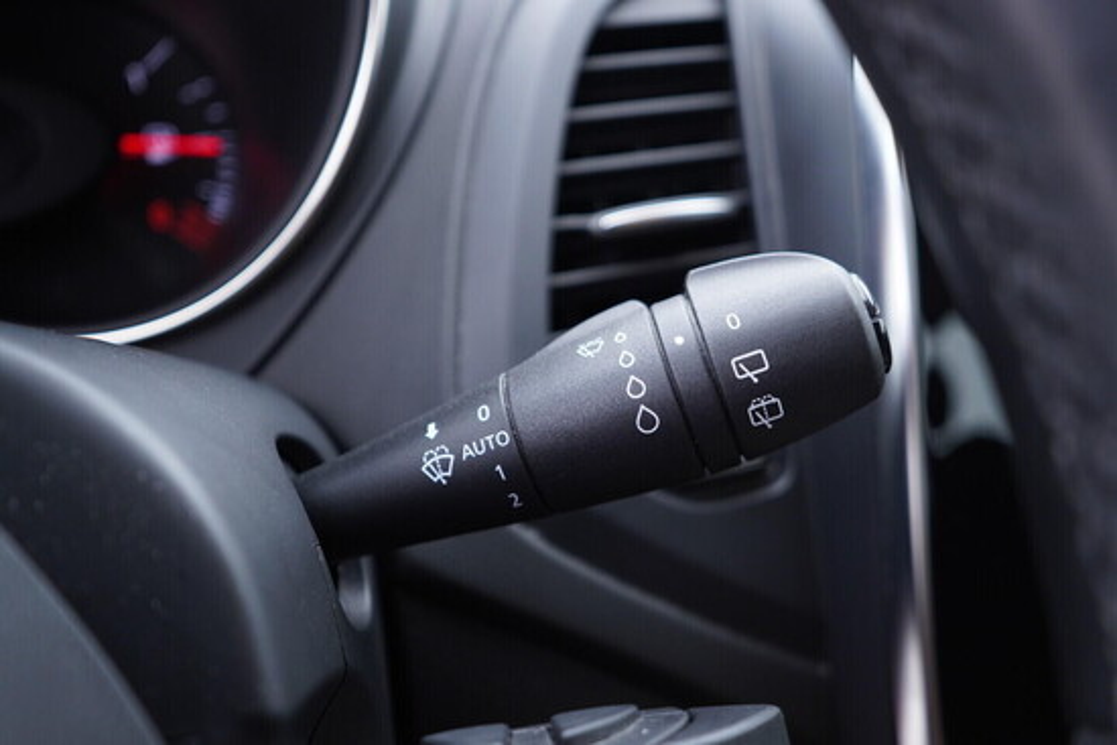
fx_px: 1117
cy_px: 372
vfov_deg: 36.9
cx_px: 558
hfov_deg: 53.1
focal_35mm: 36
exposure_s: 1/40
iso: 320
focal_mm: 24
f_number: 2.8
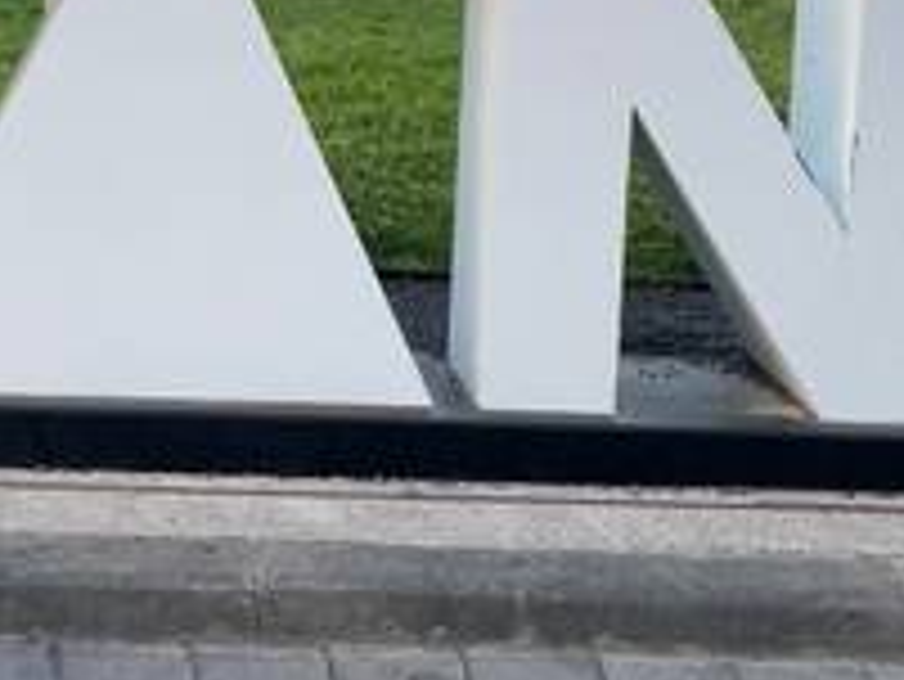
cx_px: 99
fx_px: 2430
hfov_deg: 20.7
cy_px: 77
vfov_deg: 15.7
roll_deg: -1.5
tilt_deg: -8.0
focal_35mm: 93
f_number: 1.6
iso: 32
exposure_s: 1/200
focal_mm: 4.2
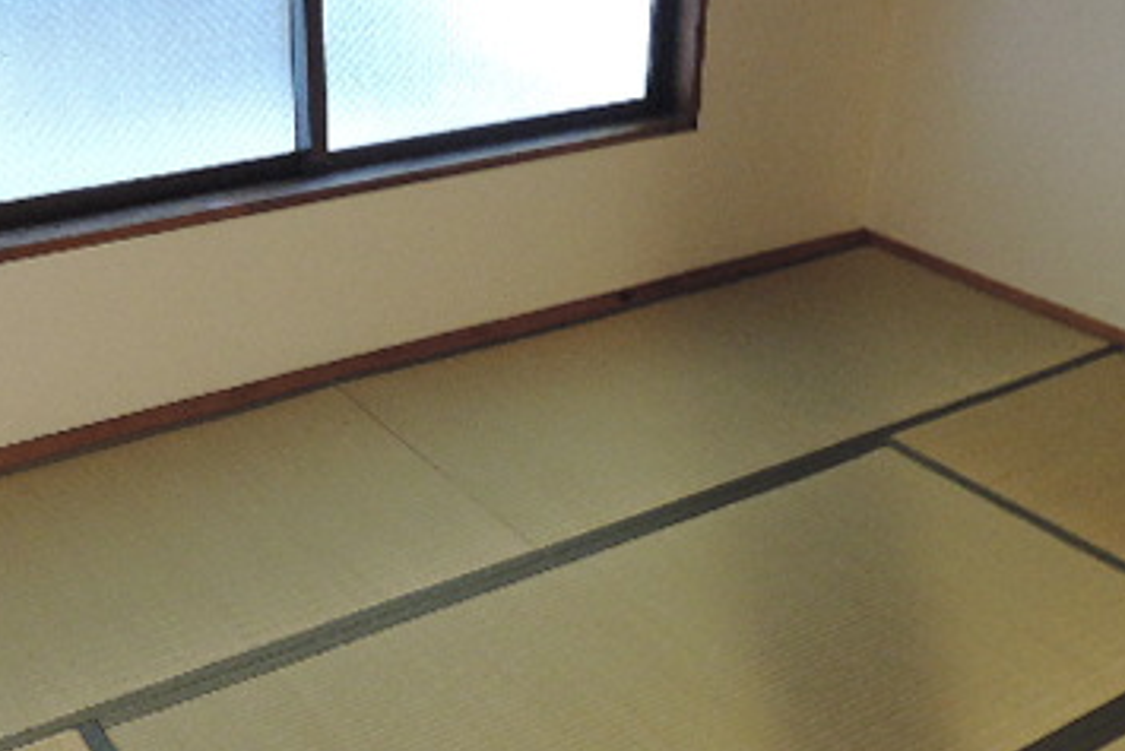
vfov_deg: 29.8
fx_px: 1407
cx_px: 485
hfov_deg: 43.5
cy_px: 447
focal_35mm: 45
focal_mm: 5.1
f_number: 2.8
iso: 560
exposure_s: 1/8
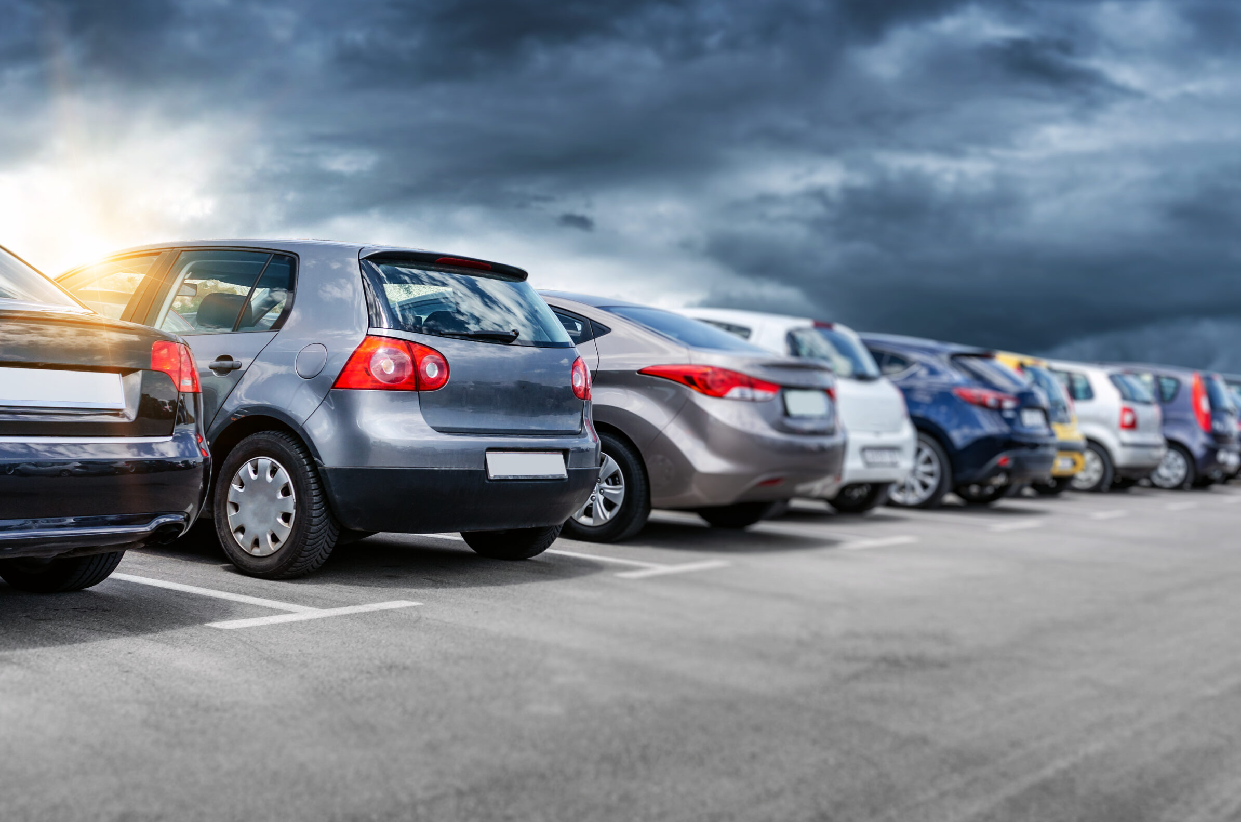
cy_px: 412
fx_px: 1548
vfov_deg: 29.7
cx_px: 652
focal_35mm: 45
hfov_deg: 43.7
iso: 200
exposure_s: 1/800
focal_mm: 28
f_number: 5.6
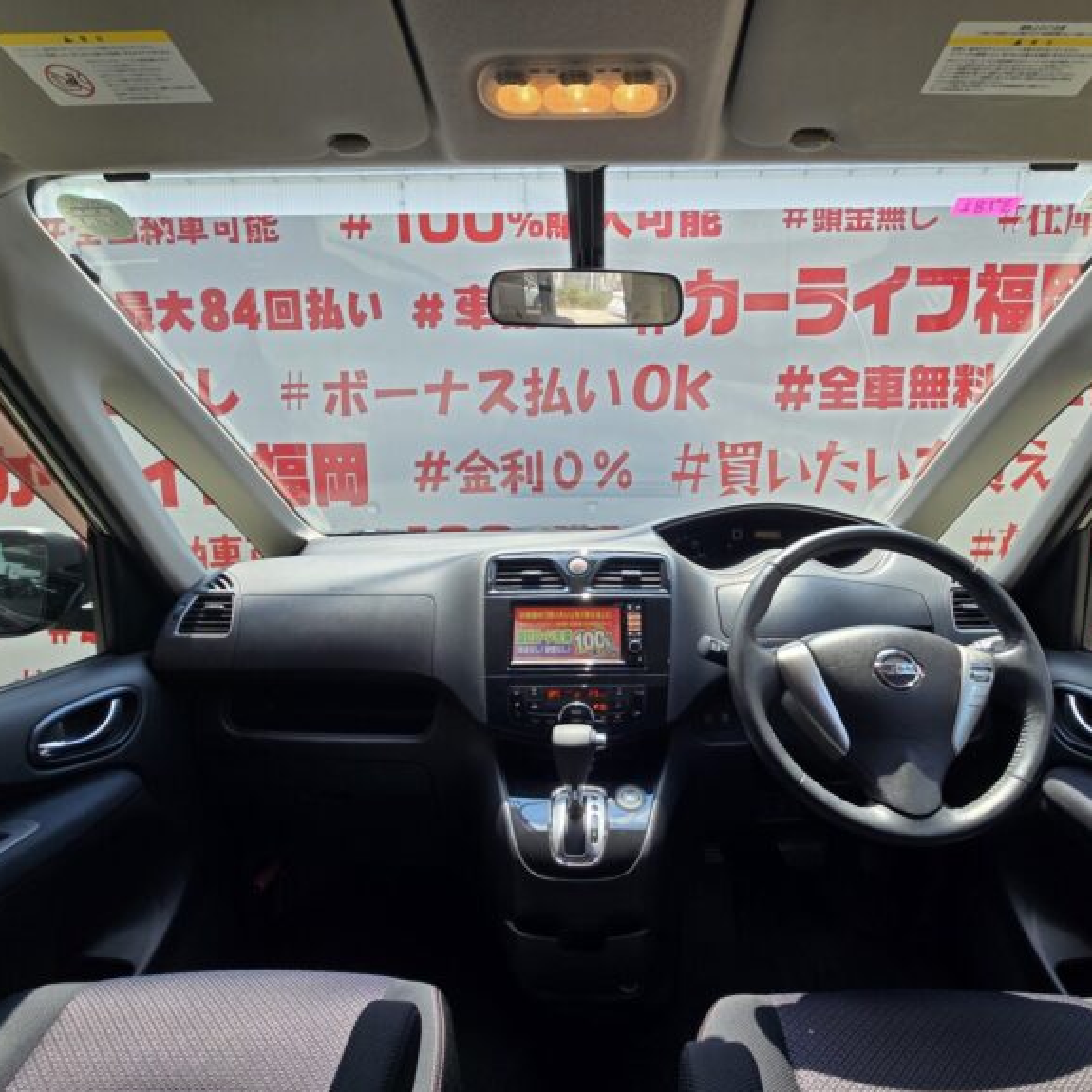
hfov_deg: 87.2
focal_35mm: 16
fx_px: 571
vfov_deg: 87.4
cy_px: 555
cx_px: 598
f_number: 2.2
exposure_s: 1/418
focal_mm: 2.2
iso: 50
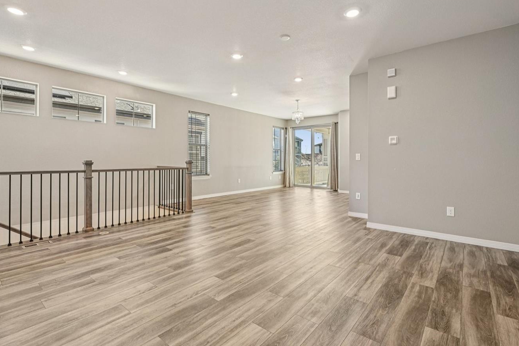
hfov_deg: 93.3
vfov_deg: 70.2
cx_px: 256
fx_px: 245
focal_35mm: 17
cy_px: 153
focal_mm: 14
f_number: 8
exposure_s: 1/15
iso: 200
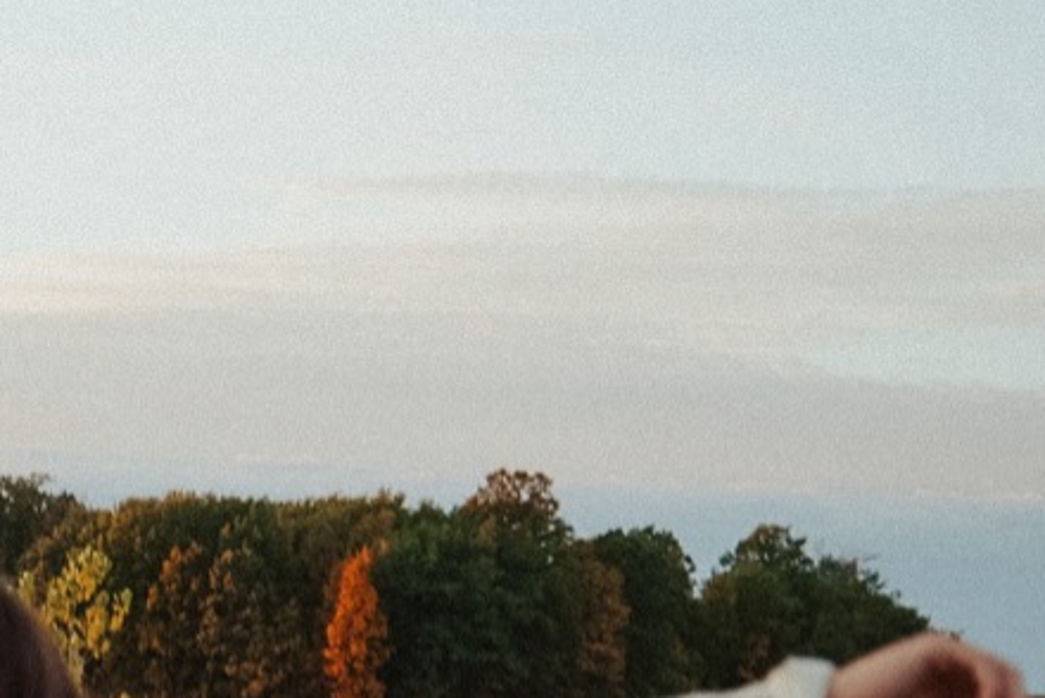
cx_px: 28
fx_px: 3631
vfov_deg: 10.9
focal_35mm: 125
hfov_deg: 16.1
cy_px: 703
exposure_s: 1/60
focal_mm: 55
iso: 100
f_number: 5
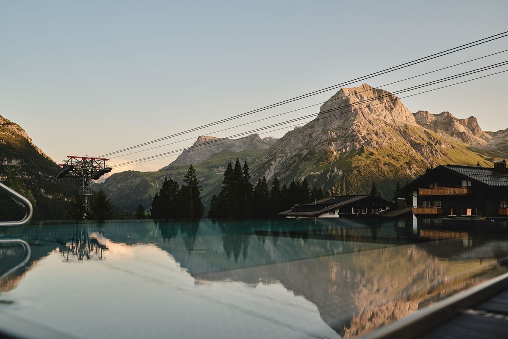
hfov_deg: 54.4
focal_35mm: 35
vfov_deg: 37.9
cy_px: 170
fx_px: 494
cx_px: 254
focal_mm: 35
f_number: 4
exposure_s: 1/200
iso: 125
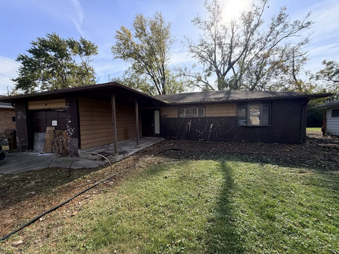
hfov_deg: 102.1
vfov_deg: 85.7
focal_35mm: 14
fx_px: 137
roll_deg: +1.3
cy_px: 127
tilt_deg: -3.2
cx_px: 170
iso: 32
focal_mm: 2.22
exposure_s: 1/770
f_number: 2.2
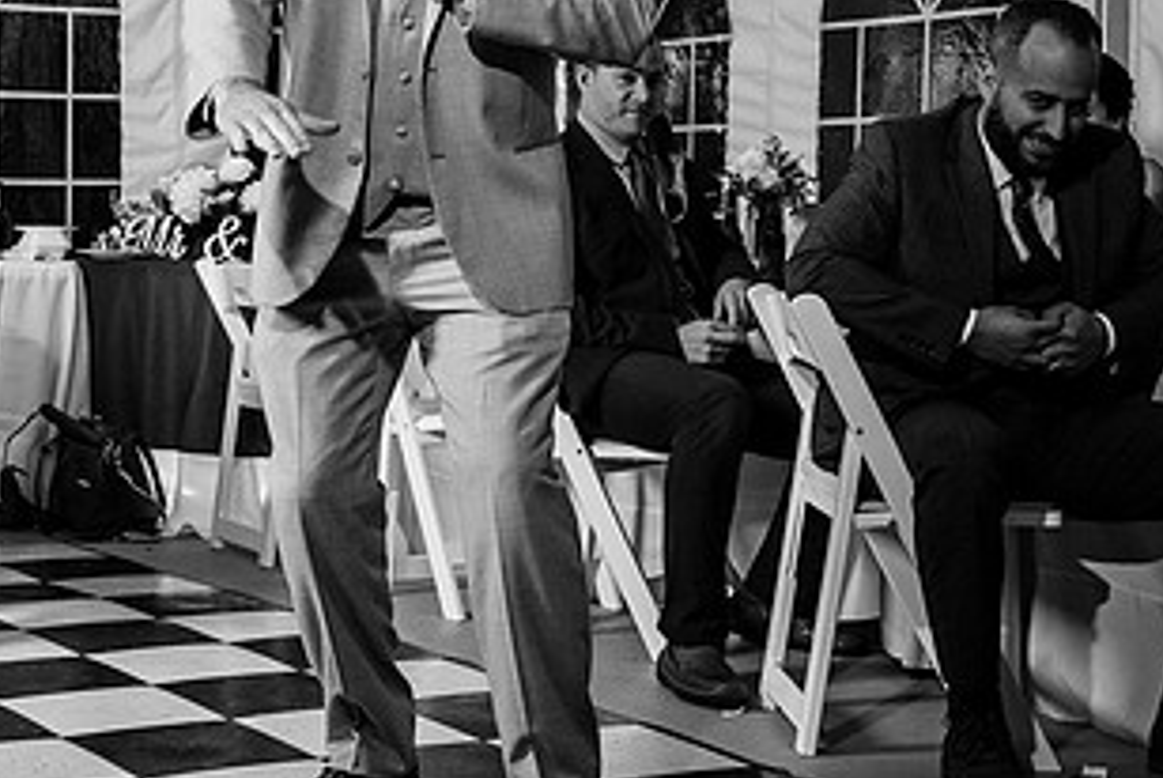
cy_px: 164
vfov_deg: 18.1
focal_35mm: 75
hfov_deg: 26.6
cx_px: 271
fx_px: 2425
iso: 2000
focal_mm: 35
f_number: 5.6
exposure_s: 1/250
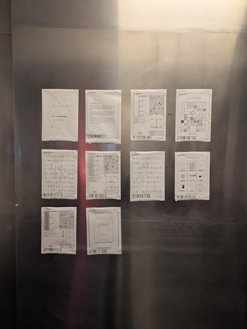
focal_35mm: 25
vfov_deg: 69.4
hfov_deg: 54.9
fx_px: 238
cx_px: 124
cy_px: 164
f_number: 1.89
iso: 226
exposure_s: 1/50
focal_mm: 5.43
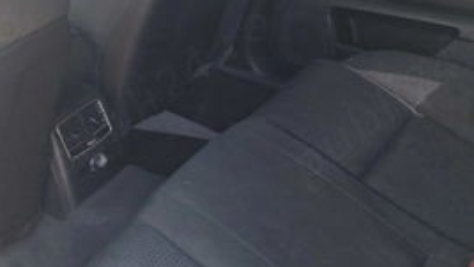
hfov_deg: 34.7
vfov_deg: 21.5
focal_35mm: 56
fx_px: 704
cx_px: 32
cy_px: 115
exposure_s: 1/180
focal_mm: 6.4
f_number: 1.8
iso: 50
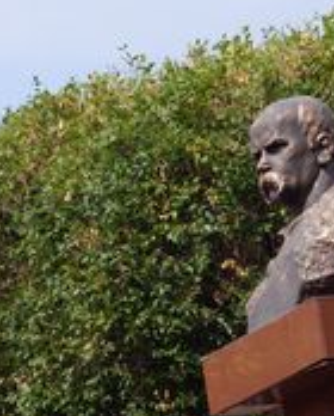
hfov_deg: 6.0
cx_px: -329
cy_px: 243
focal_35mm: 254
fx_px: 3126
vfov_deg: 7.6
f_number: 11
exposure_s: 1/160
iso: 100
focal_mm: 45
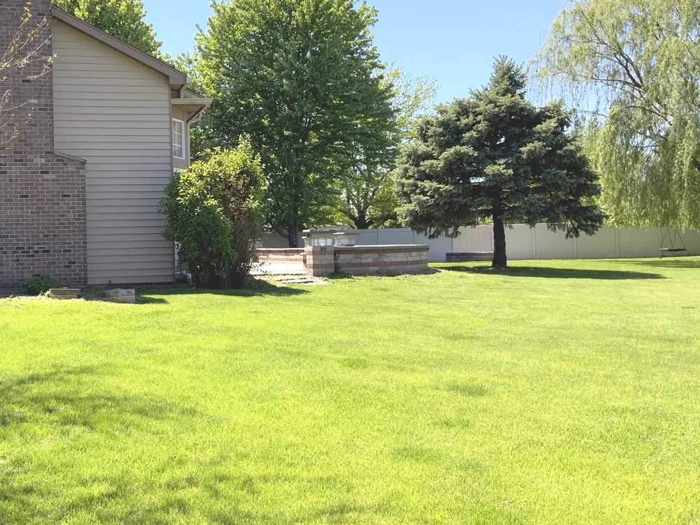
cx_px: 213
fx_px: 850
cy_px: 233
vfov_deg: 34.3
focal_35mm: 42
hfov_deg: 43.9
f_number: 1.8
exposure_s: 1/929
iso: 16
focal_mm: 3
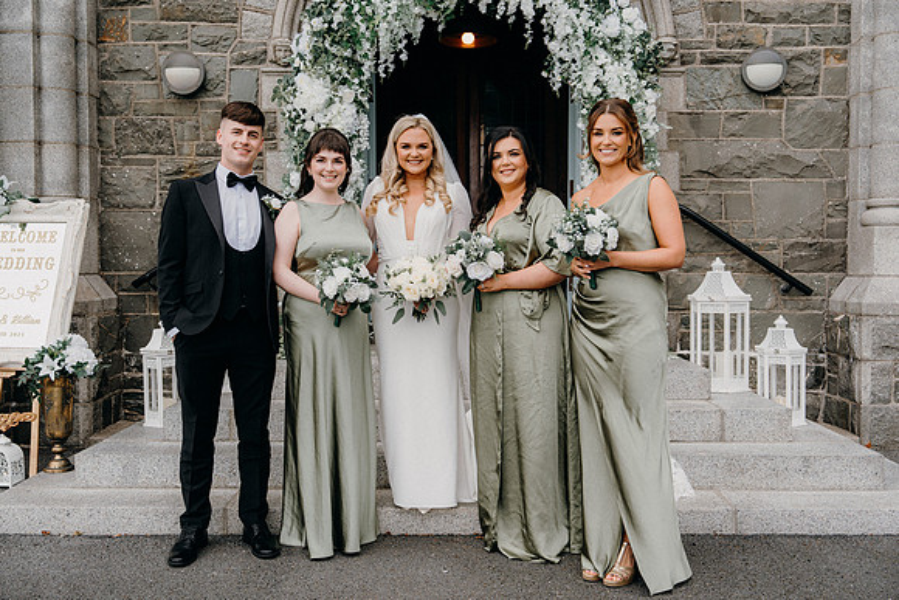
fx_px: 899
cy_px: 300
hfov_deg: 53.1
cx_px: 450
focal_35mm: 36
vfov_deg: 36.9
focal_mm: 36
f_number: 3.5
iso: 125
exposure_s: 1/320
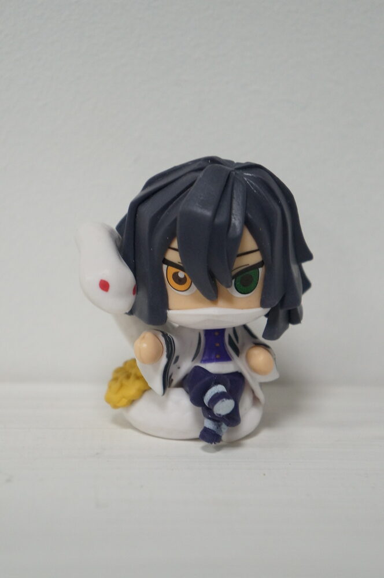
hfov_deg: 17.8
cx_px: 192
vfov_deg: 26.5
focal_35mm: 76
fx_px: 1227
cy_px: 289
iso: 1600
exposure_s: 1/80
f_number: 5
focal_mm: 51
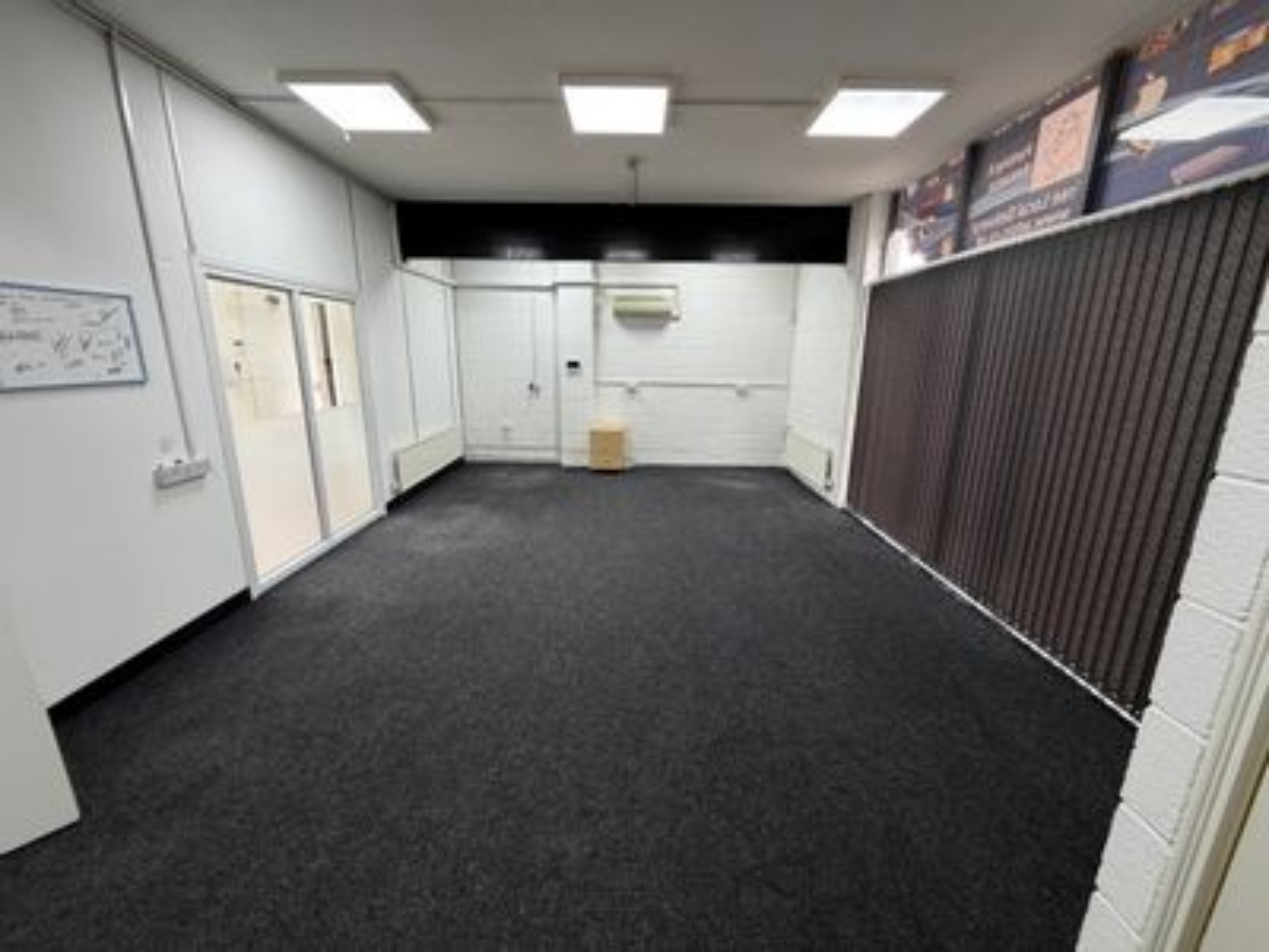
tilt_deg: -12.6
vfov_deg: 85.7
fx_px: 513
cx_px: 634
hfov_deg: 102.1
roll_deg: +0.9
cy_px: 476
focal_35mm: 14
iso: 160
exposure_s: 1/100
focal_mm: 2.22
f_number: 2.2
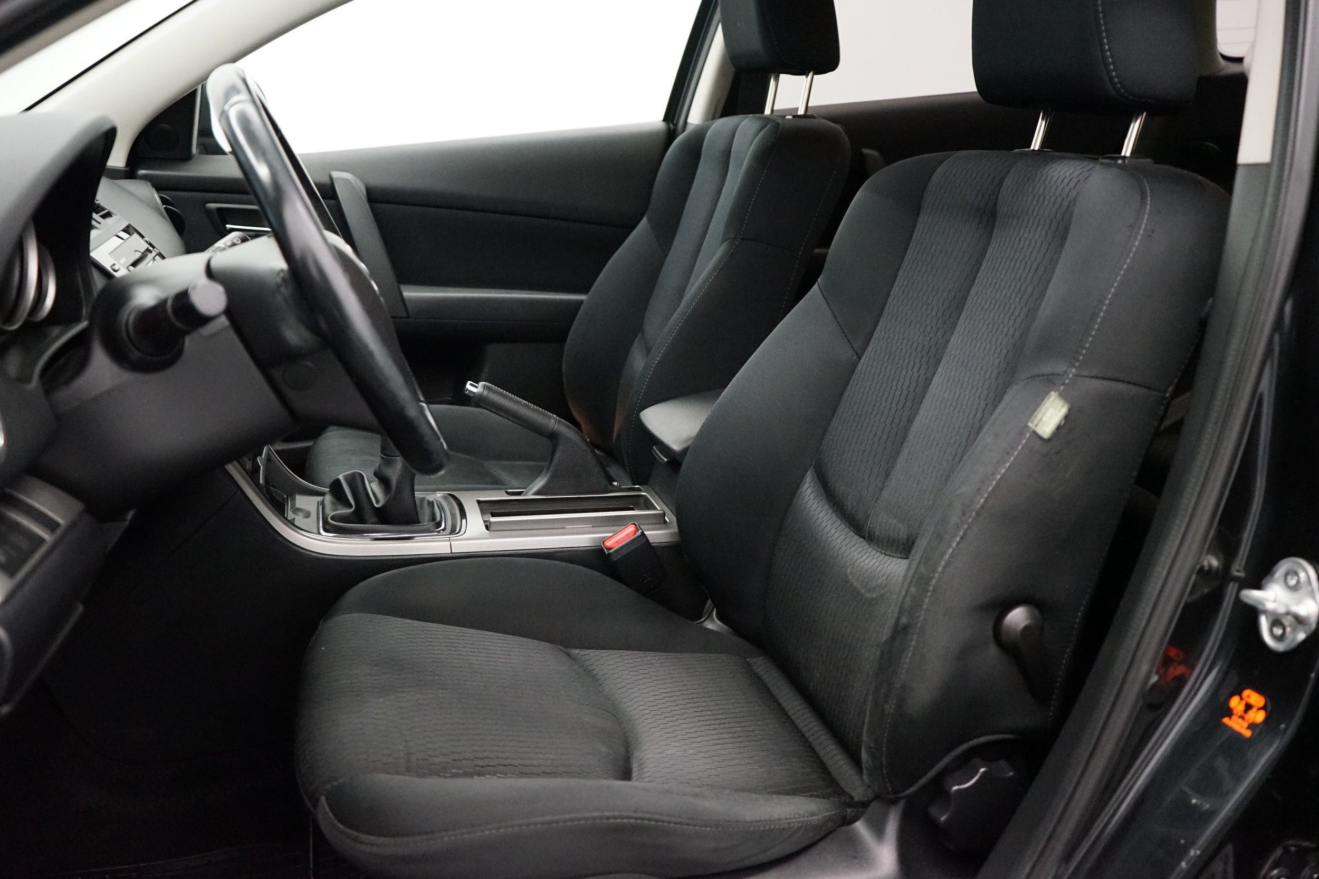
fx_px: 1172
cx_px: 660
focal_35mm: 32
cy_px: 440
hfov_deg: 58.7
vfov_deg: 41.1
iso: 6400
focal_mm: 32
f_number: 4
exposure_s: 1/125
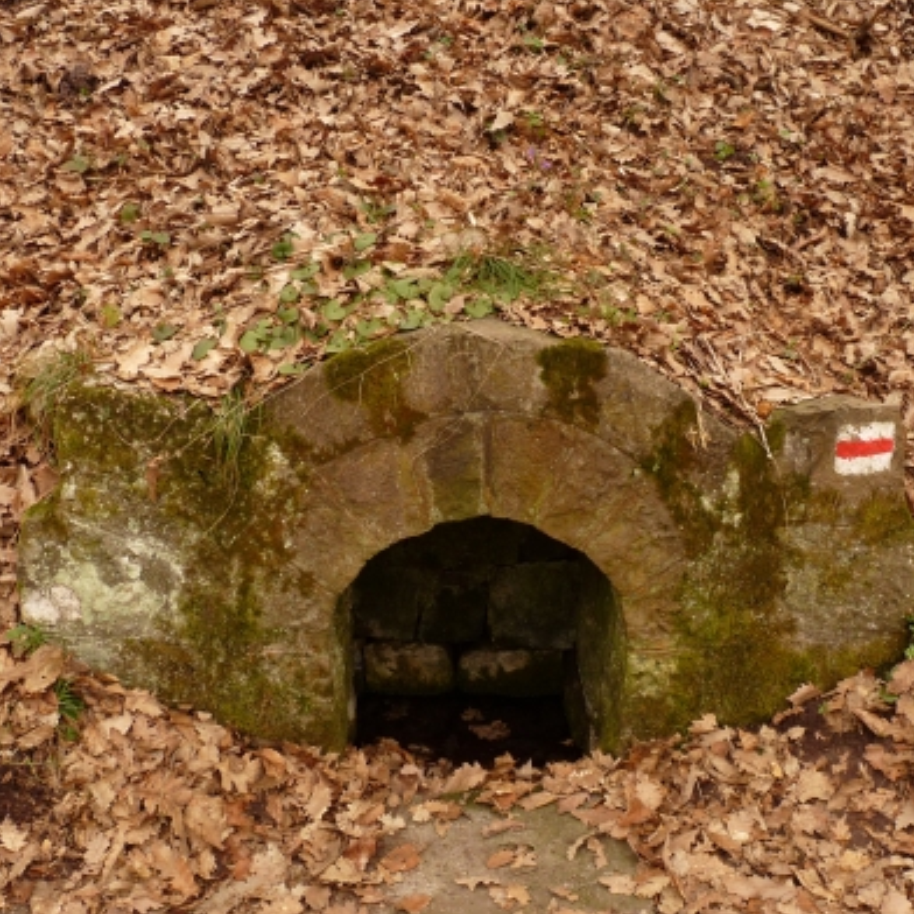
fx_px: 1165
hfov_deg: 42.7
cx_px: 529
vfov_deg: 42.7
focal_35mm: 39
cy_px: 532
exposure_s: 1/100
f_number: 4
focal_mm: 4.8
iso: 100
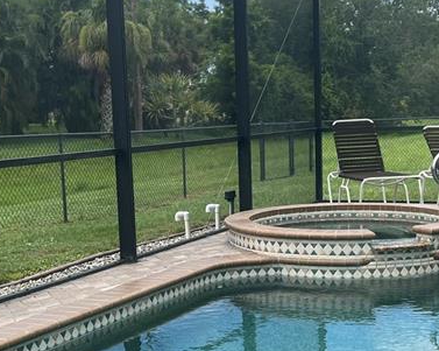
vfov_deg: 22.1
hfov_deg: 27.4
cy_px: 232
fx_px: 896
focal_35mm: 69
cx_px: 281
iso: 50
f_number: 1.5
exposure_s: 1/1412
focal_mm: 5.7
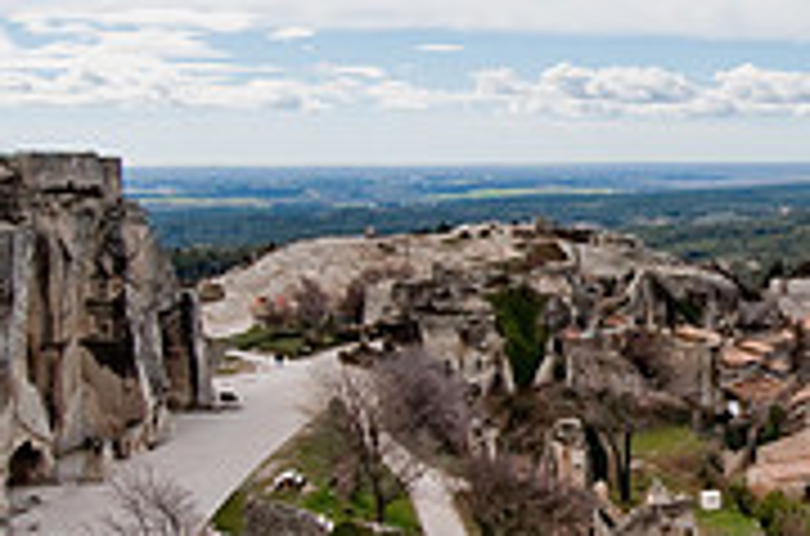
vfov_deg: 23.2
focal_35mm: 58
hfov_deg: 30.6
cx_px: 904
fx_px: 1302
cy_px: 241
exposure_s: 1/350
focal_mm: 12
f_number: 9.5
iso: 200
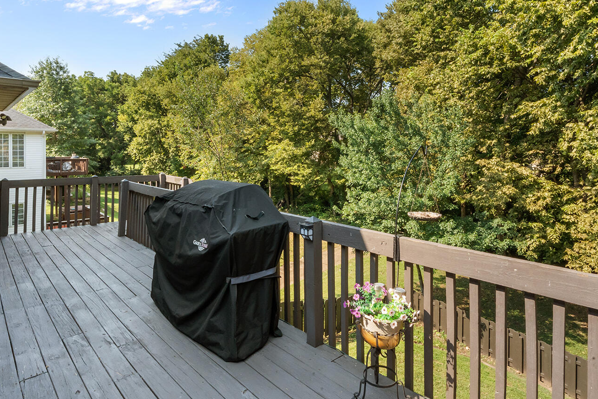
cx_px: 298
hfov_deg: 84.0
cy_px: 199
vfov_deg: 62.0
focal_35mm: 20
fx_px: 332
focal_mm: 16
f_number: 22
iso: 1000
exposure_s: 1/200
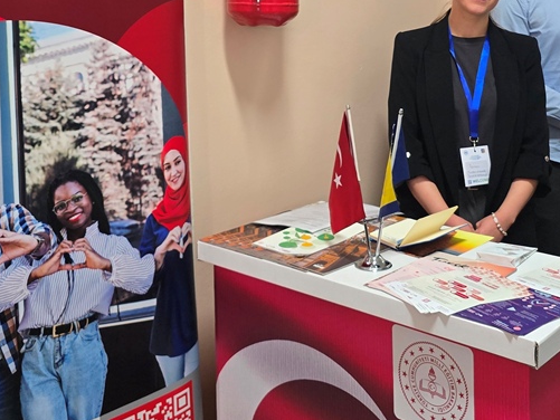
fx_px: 761
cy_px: 67
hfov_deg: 40.2
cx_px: 340
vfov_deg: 30.0
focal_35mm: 47
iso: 1000
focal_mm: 6.3
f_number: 1.7
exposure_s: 1/100
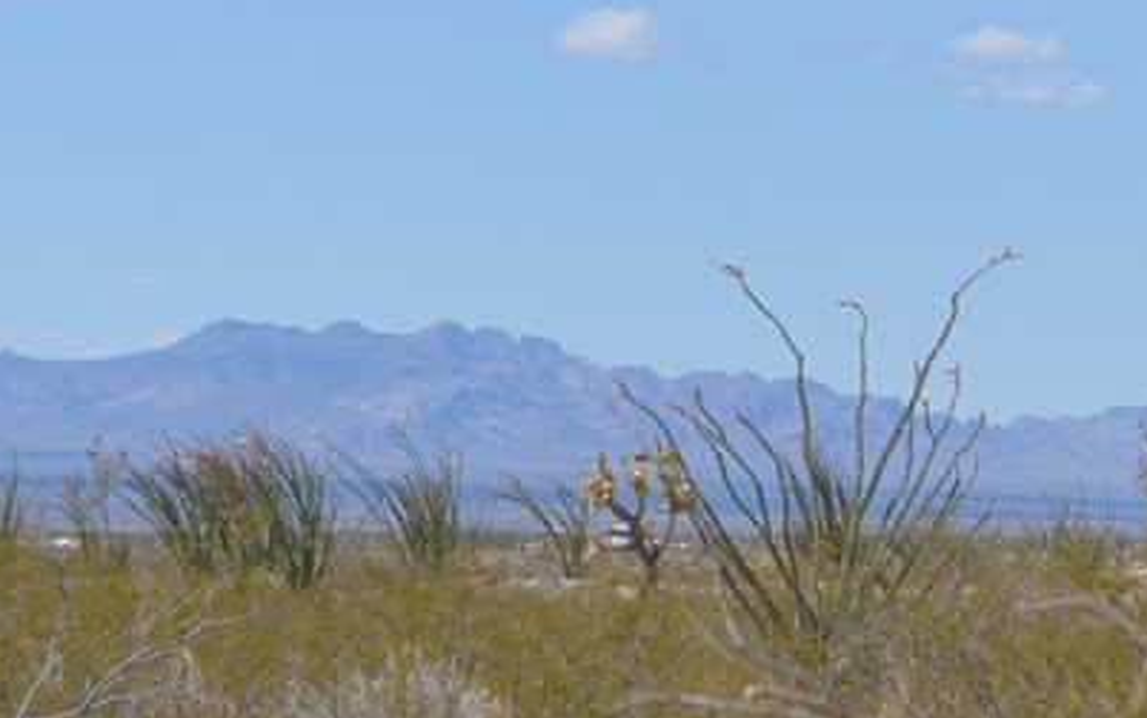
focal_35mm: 227
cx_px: 973
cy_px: 389
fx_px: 7111
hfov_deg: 9.2
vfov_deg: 5.8
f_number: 7.1
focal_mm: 55
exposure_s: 1/2000
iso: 400
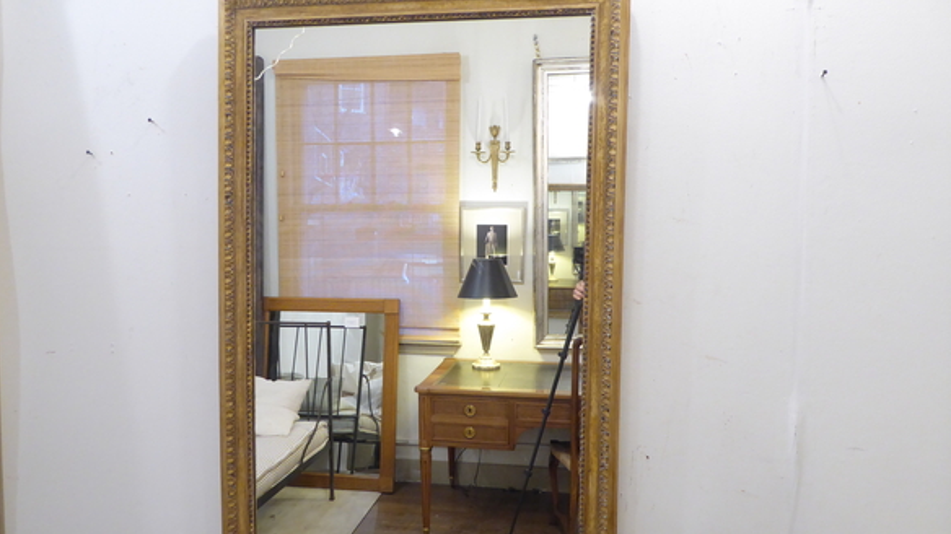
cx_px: 464
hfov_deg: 67.9
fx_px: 706
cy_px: 301
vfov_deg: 41.4
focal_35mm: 28
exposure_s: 1/13
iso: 400
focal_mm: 4.3
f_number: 3.3
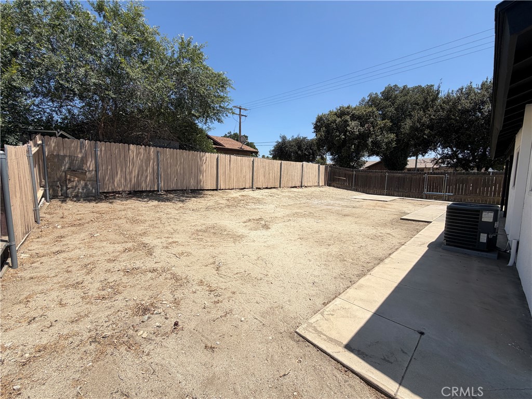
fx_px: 215
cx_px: 266
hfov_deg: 102.1
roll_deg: -0.5
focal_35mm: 14
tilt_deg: -7.1
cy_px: 200
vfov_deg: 85.7
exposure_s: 1/970
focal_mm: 2.22
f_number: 2.2
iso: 20
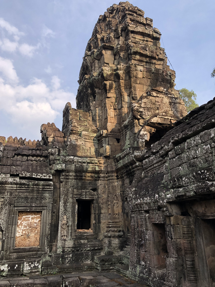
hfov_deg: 49.7
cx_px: 108
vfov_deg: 63.4
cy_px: 144
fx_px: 232
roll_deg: +0.6
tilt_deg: +20.7
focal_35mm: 28
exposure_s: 1/665
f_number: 1.8
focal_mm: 4
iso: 20
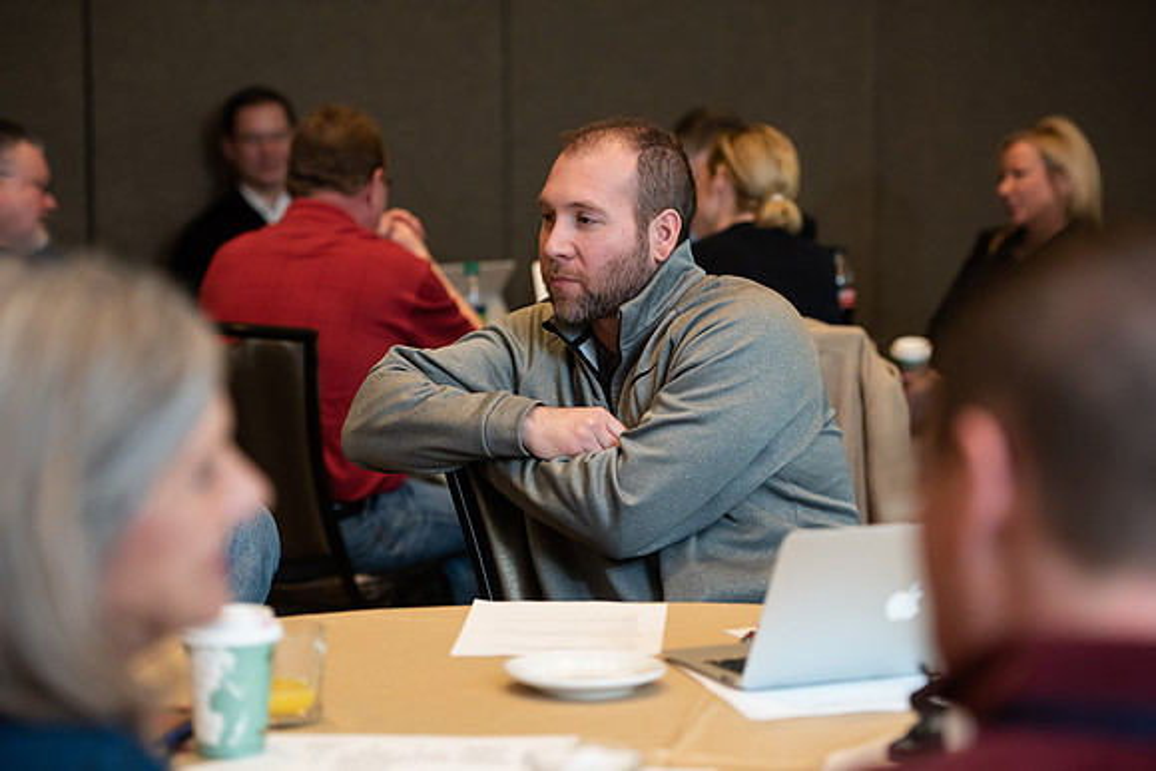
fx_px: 3051
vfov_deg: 14.4
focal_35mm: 95
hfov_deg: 21.5
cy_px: 386
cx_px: 578
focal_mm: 95
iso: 1600
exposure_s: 1/200
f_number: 3.2
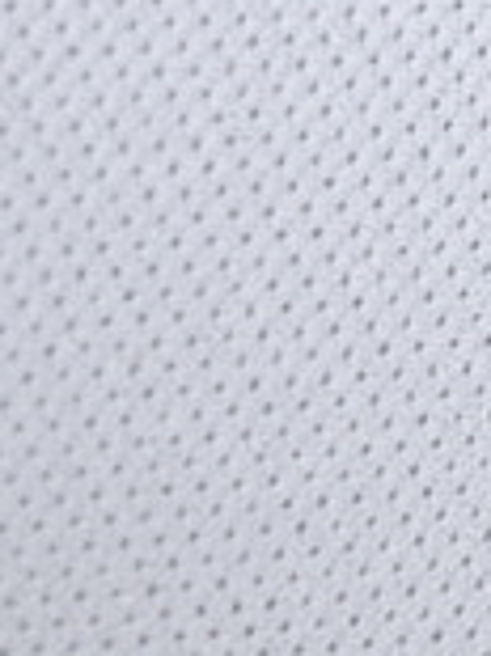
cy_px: 436
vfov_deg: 3.9
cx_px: 1558
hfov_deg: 2.9
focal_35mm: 504
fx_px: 9545
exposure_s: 1/60
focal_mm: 50
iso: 160
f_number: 7.1
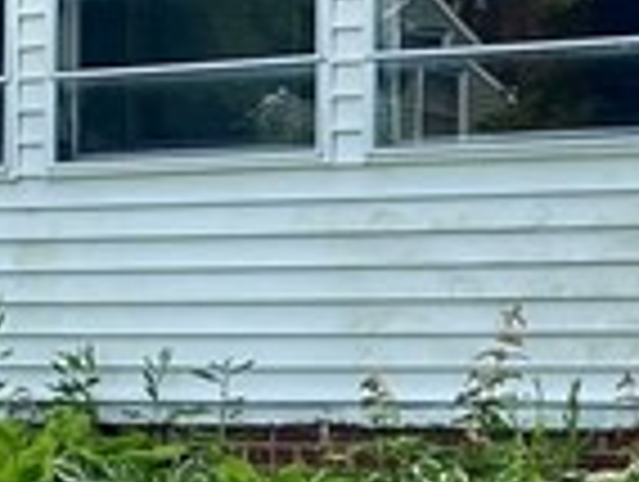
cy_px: 275
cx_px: 1359
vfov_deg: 8.0
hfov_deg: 9.7
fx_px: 3458
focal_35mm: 187
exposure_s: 1/2755
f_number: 1.8
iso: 32
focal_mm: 4.25
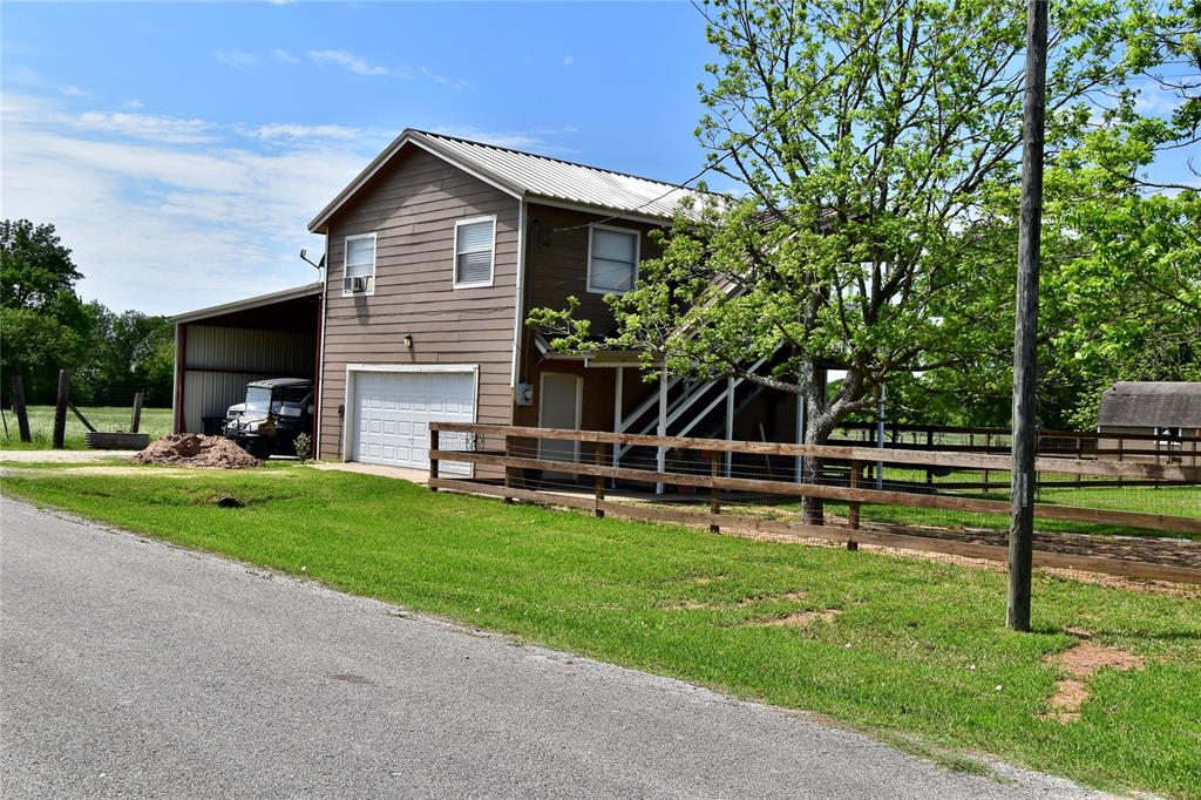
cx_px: 600
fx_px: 1201
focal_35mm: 36
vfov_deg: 36.8
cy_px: 400
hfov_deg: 53.1
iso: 400
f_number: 11
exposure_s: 1/500
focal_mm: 24
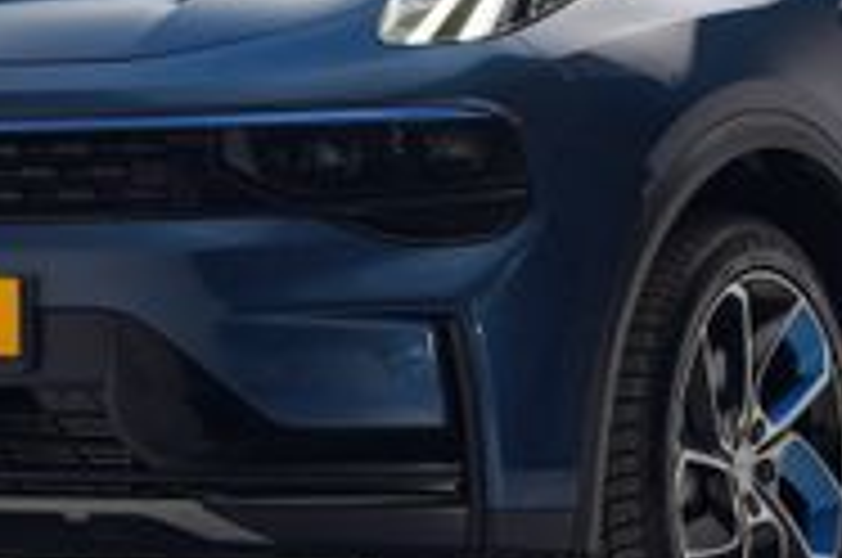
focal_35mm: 134
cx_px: 500
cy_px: 110
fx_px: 3129
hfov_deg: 15.3
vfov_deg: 10.2
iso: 100
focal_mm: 50
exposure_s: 1/13
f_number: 4
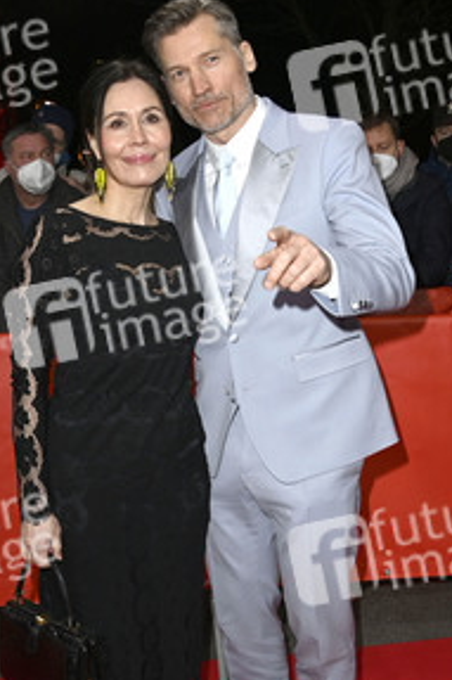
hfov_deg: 34.1
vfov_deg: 49.0
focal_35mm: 39
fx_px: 735
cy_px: 431
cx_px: 194
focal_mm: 28
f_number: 5.6
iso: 640
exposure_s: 1/250
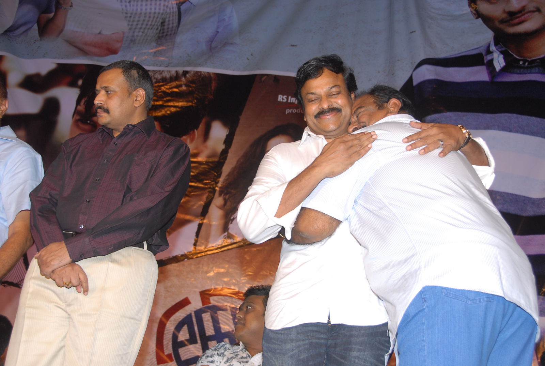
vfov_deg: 23.9
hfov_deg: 35.0
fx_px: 865
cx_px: 272
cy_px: 183
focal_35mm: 57
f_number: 5.6
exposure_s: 1/125
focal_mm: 38
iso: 320
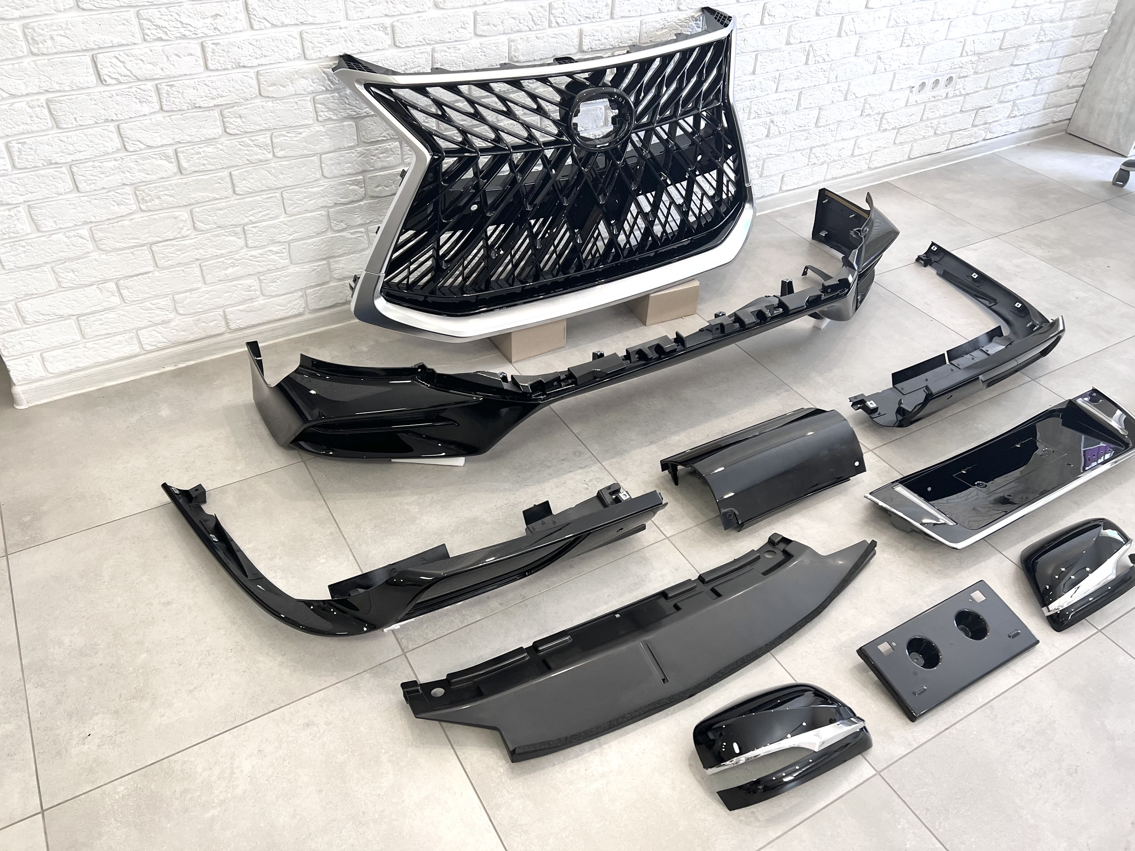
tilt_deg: -40.9
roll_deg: -2.8
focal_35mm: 26
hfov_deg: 67.3
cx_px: 568
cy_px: 426
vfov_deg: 53.1
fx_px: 852
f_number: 1.5
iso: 125
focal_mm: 5.7
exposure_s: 1/104
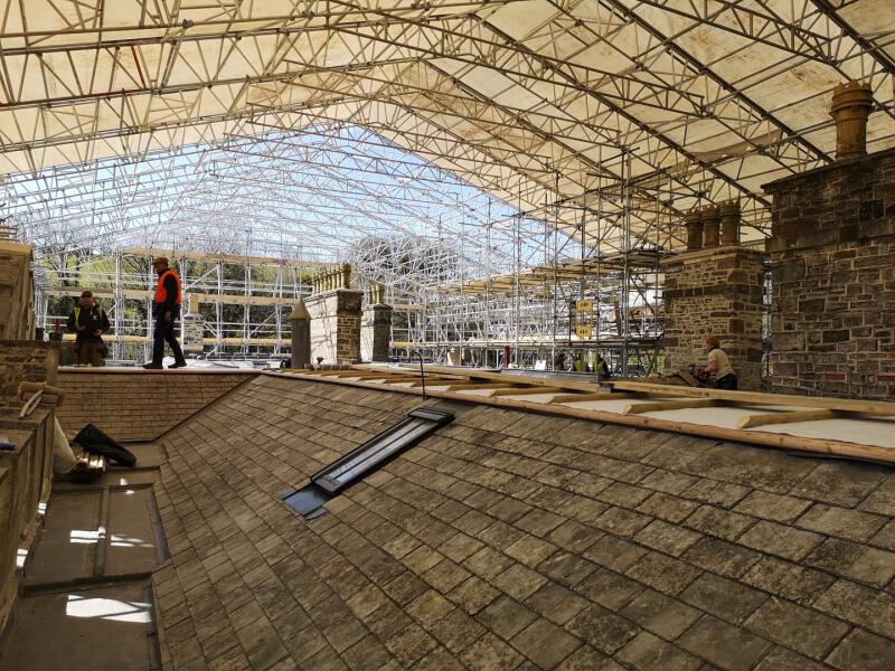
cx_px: 448
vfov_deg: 51.4
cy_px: 336
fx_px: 698
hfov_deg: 65.3
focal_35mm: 27
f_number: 1.8
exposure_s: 1/977
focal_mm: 5.58
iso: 50
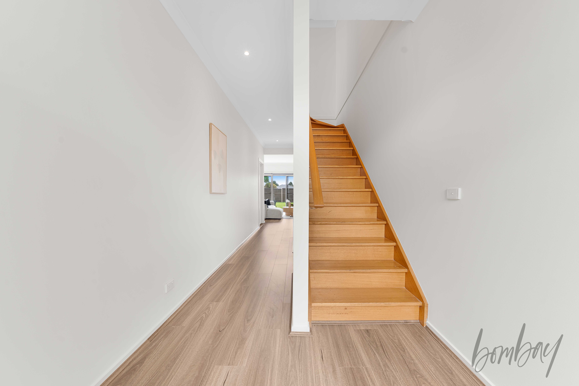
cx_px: 290
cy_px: 193
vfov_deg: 90.0
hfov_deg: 112.6
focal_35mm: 12
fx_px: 193
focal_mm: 12
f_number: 8
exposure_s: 1/4
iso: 100
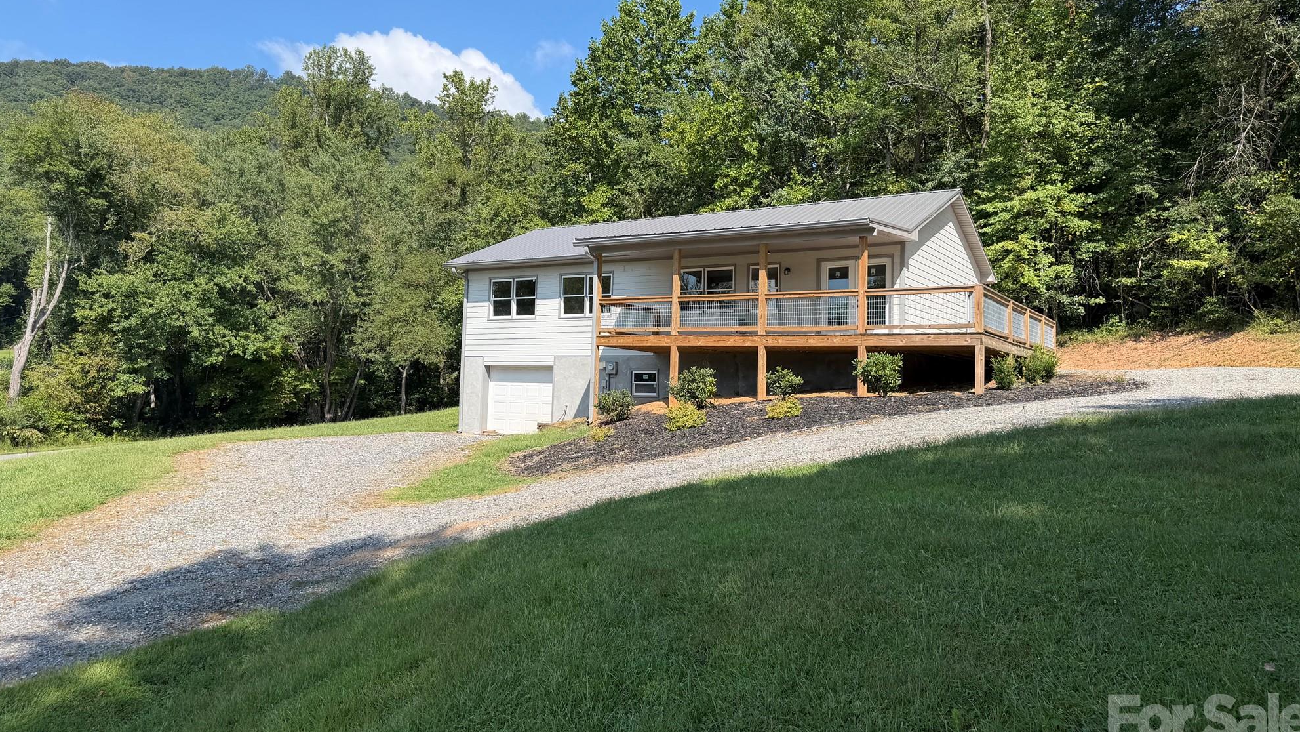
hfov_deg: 69.9
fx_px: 931
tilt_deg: +5.0
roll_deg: -1.0
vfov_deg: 42.8
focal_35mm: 27
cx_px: 646
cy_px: 319
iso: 80
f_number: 1.78
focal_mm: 6.76
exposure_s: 1/2703
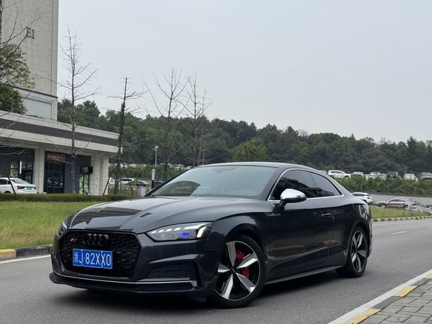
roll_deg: +0.2
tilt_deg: +3.6
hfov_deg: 39.7
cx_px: 216
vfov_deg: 30.3
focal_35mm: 48
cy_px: 162
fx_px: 599
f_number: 1.78
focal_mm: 6.76
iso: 64
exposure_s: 1/1059
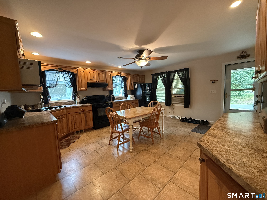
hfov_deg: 102.1
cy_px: 100
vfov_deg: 85.7
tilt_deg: -4.0
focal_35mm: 14
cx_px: 134
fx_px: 108
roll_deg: +1.8
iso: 640
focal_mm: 2.22
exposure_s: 1/60
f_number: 2.2
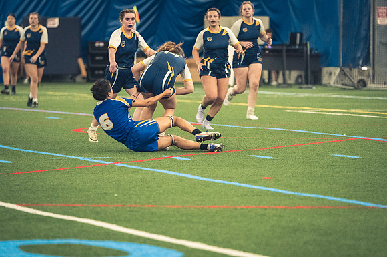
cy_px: 128
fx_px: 3062
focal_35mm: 285
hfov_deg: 7.2
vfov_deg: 4.8
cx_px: 194
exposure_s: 1/500
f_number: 2.8
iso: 12800
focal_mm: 190
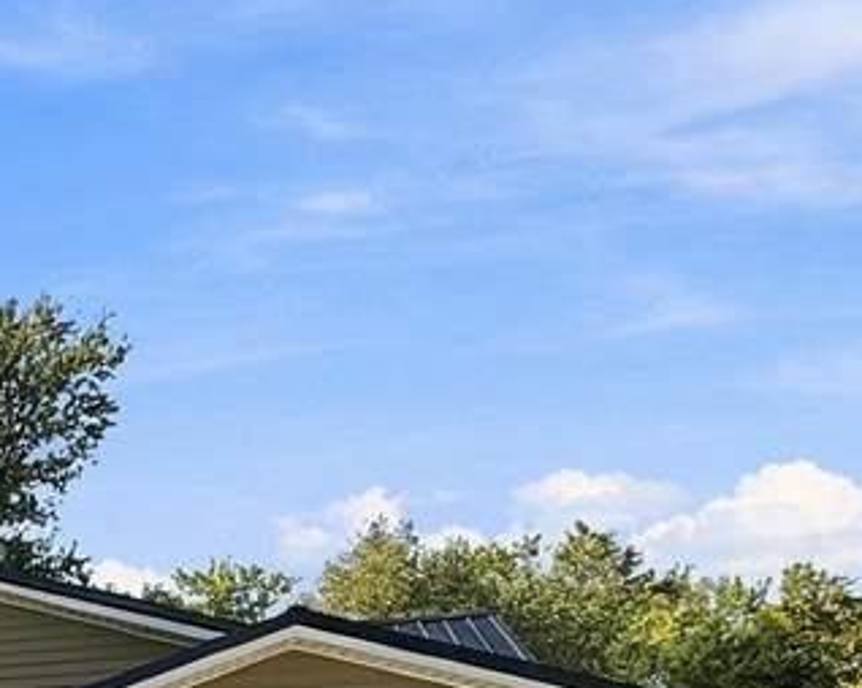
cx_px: -415
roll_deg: +0.7
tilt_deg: -4.5
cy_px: 1074
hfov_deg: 25.8
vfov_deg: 22.1
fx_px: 1402
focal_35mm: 55
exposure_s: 1/770
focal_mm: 2.2
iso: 32
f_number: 2.2
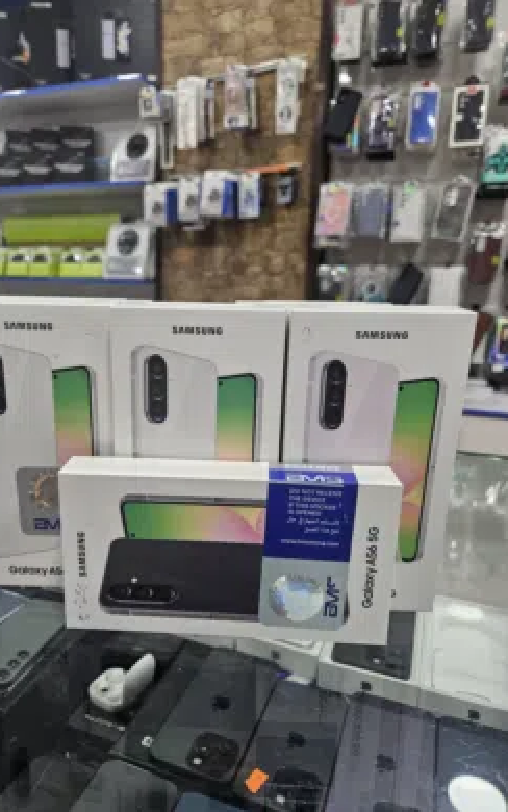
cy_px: 414
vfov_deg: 72.5
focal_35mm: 25
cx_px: 214
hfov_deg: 49.1
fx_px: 553
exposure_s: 1/100
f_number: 1.8
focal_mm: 5.4
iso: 160
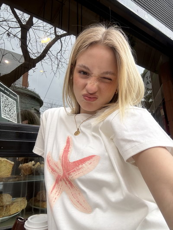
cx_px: 86
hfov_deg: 58.9
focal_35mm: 23
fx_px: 153
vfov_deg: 73.9
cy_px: 115
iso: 40
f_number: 1.9
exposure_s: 1/122
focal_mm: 2.69
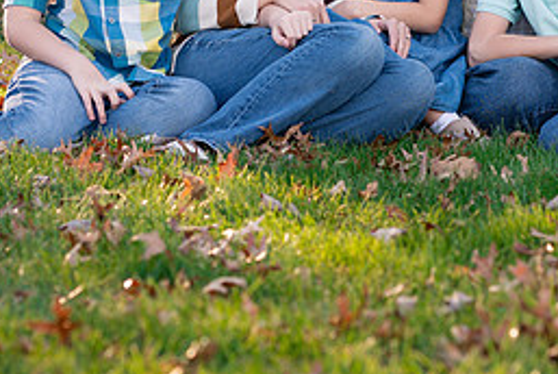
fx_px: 3600
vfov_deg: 5.9
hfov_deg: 8.9
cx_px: 343
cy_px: 77
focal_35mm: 232
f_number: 3.5
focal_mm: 85
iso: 200
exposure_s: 1/400
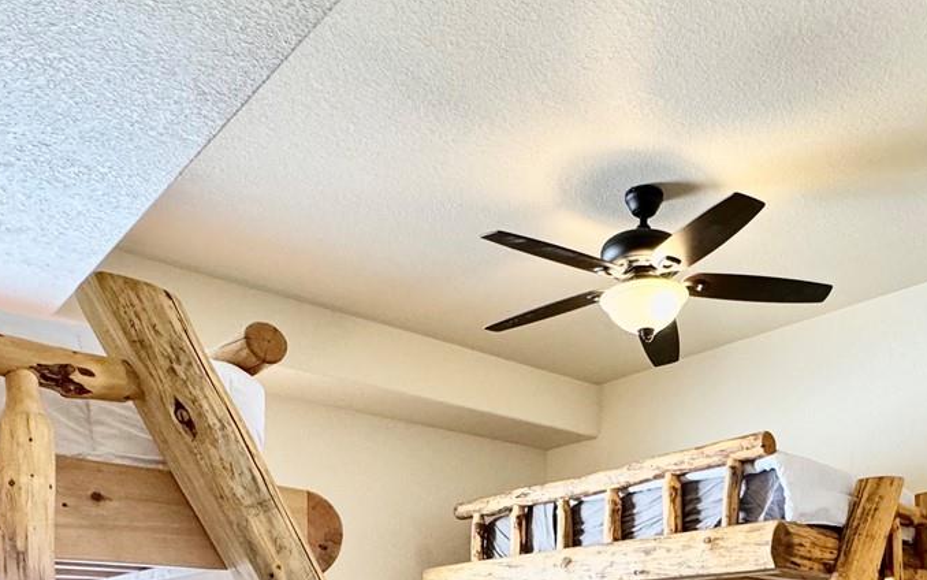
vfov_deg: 31.6
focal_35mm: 35
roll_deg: +0.6
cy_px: 659
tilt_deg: -1.4
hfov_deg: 54.5
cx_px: 596
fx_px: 884
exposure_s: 1/120
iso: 250
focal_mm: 2.22
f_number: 2.2
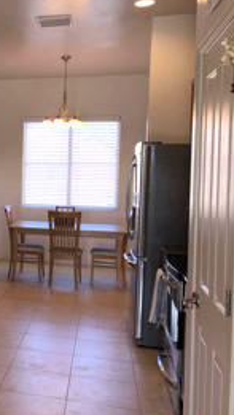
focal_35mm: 48
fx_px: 529
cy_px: 196
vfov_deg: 42.9
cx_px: -76
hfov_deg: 22.2
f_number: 1.8
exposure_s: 1/120
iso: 25
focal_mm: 3.99
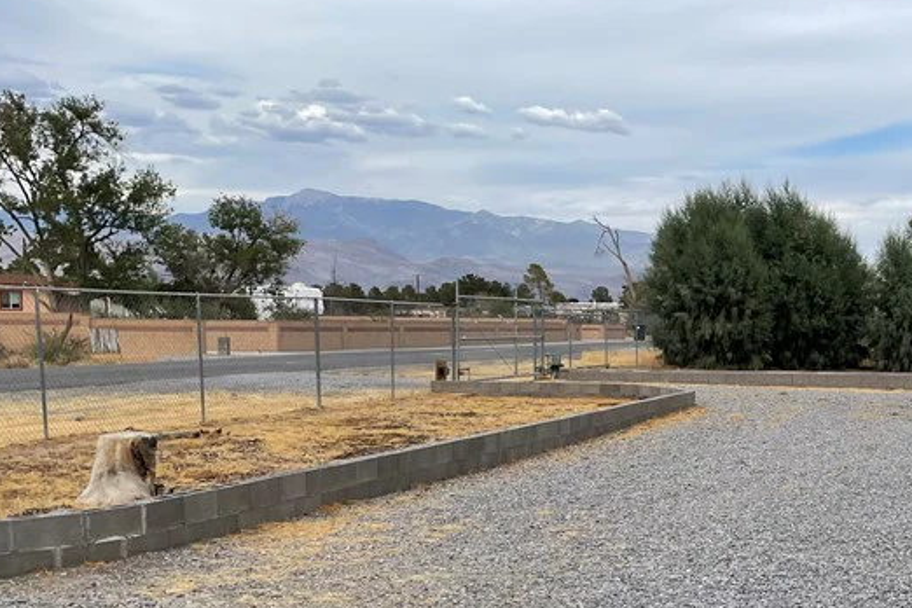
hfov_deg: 35.7
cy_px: 449
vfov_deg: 25.2
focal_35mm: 53
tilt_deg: -4.0
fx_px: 1343
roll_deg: -1.0
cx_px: 790
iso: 32
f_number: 1.6
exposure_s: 1/2882
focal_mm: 4.2
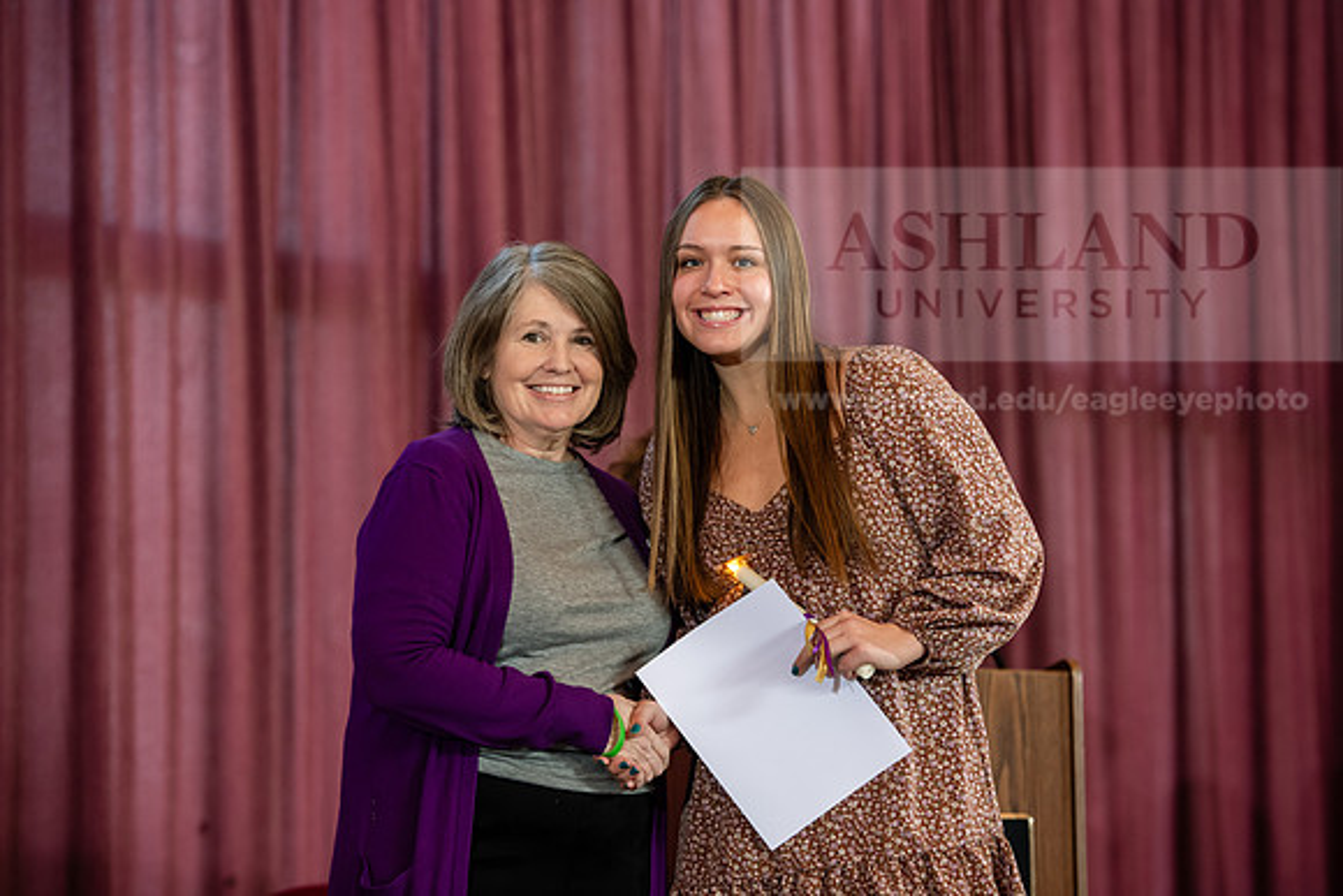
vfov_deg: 12.5
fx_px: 4104
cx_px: 672
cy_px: 448
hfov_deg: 18.6
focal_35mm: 110
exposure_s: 1/200
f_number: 3.5
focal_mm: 110
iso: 1250
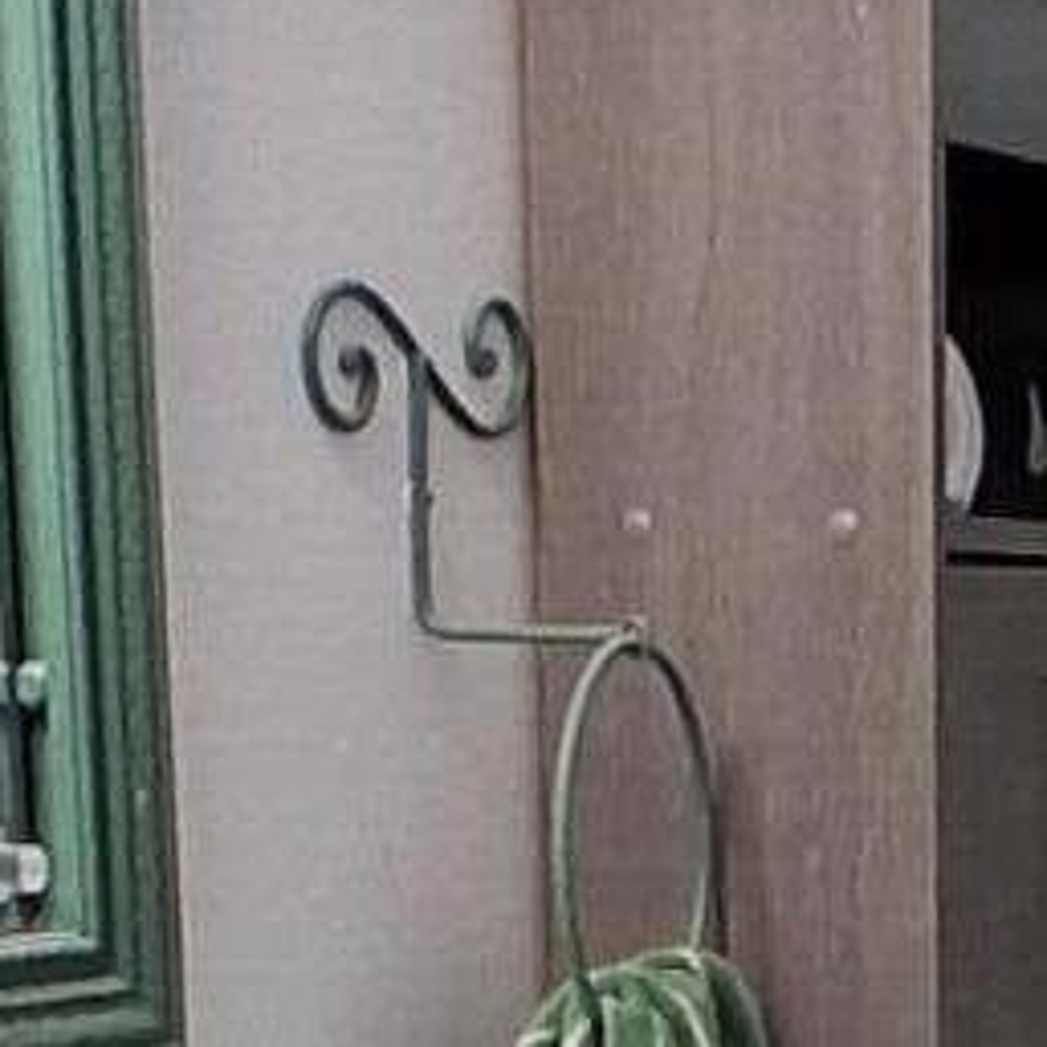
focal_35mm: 117
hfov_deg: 14.5
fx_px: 4004
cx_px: 1186
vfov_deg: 13.9
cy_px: 1605
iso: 125
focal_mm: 1.4
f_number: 2.2
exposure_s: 1/120
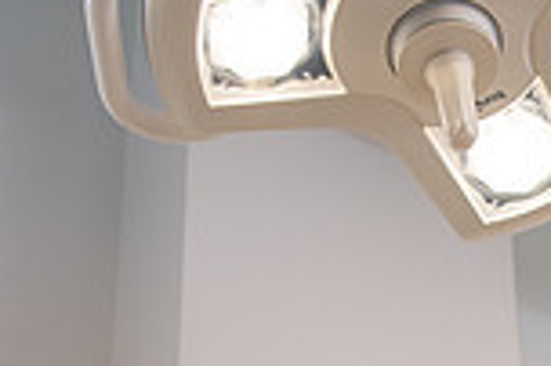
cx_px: 591
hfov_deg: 19.1
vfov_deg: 12.1
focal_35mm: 103
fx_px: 1575
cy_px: 676
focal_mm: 27
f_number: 4
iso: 400
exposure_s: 1/200
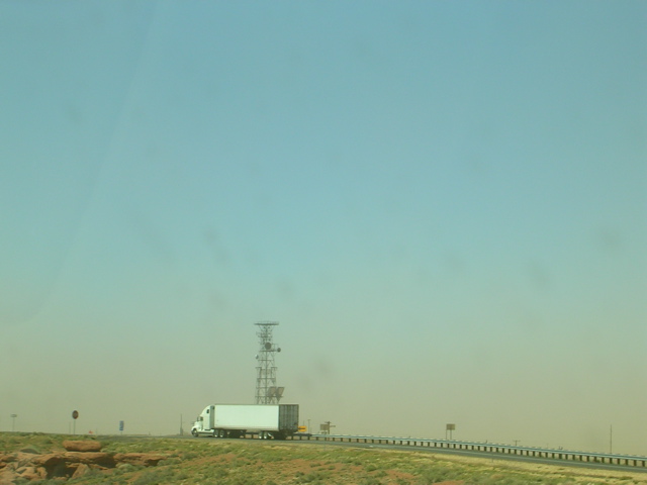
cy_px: 242
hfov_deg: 17.1
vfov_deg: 12.9
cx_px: 324
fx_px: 2149
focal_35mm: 115
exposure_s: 1/360
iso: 50
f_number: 4.9
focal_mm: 17.4
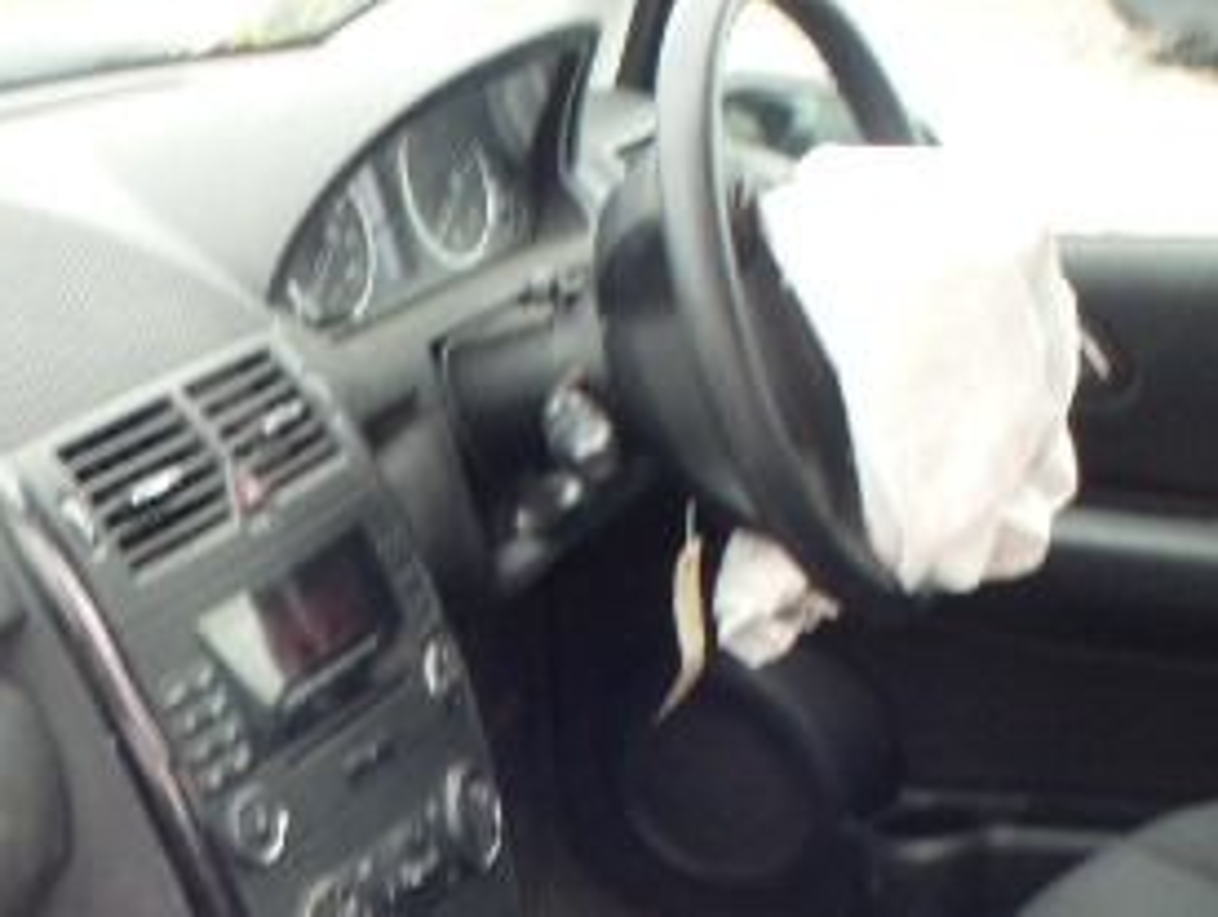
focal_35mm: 79
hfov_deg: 24.4
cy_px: 846
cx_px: 943
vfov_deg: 18.4
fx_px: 2783
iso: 250
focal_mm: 6.1
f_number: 4.4
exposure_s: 1/40
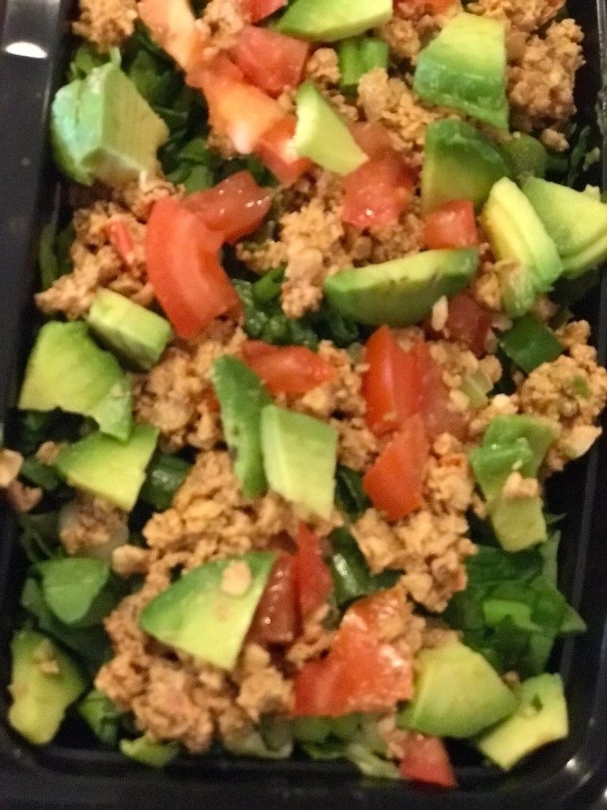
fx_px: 1333
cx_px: 304
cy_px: 405
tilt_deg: -75.9
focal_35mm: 57
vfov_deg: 33.8
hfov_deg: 25.7
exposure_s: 1/60
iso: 1250
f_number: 2.8
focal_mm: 6.6
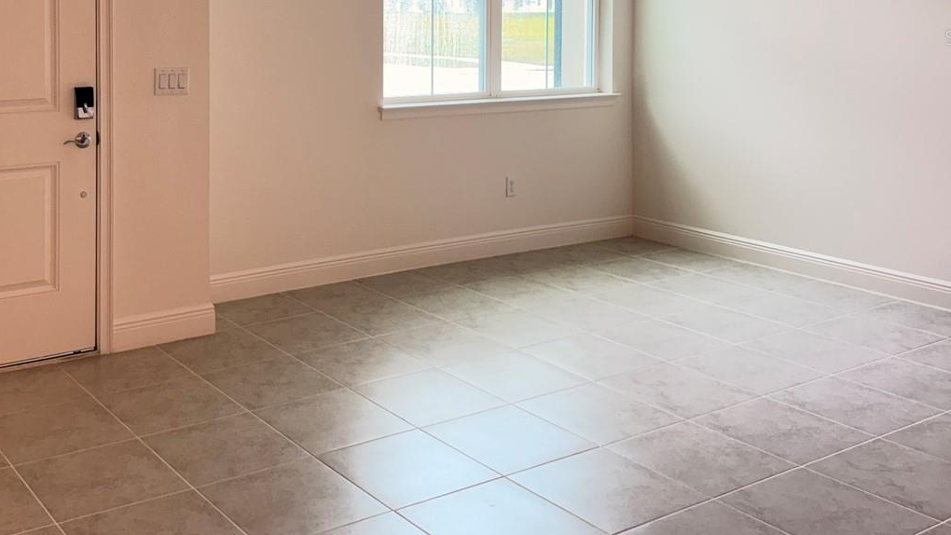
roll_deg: -0.4
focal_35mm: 41
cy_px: 37
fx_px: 1034
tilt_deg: -1.3
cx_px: 287
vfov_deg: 27.8
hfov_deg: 48.2
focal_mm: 6.76
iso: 125
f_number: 1.78
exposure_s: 1/120
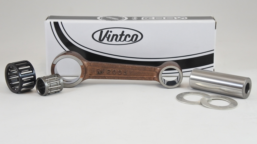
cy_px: 61
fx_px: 436
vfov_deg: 18.8
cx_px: 128
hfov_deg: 32.8
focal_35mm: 64
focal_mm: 22.7
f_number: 5
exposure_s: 1/125
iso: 560
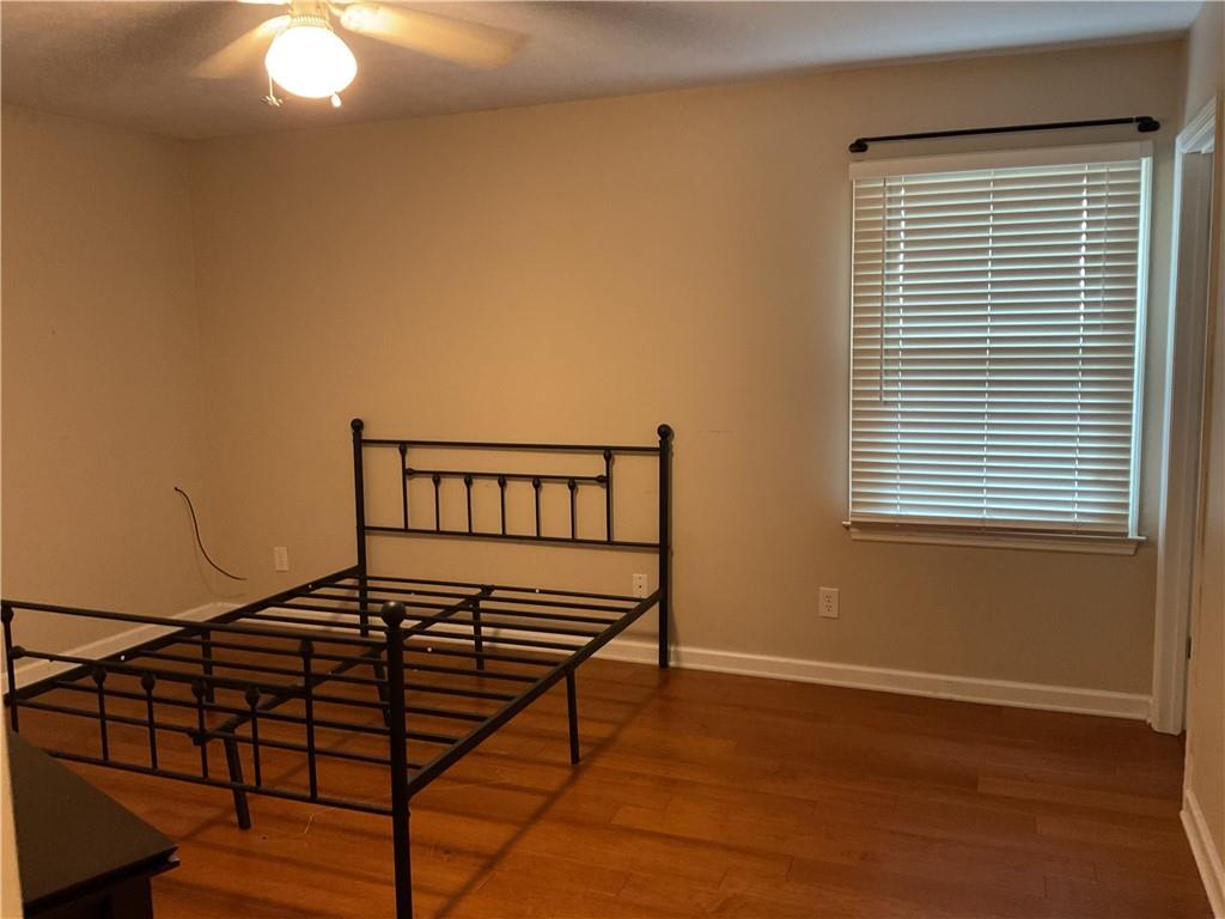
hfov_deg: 61.7
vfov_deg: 48.2
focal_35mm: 29
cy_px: 460
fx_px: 1026
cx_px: 612
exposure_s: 1/40
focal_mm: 3
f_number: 1.8
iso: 320
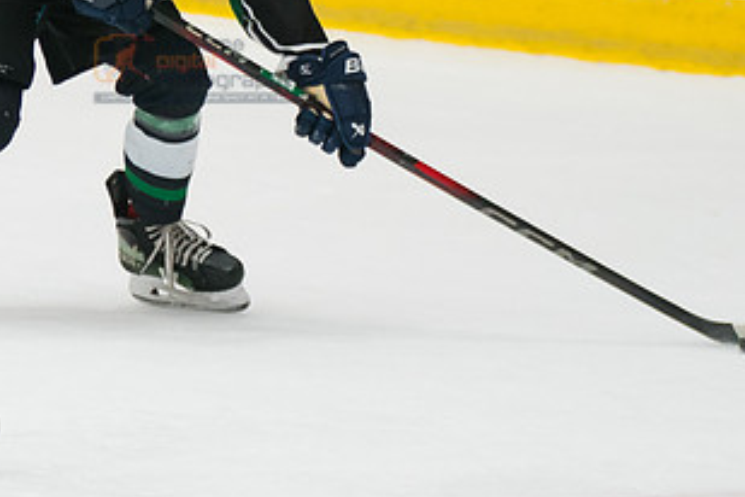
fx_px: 11919
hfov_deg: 3.6
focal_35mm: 576
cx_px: 44
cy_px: -112
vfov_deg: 2.4
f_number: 3.2
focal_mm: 148
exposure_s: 1/800
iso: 1600
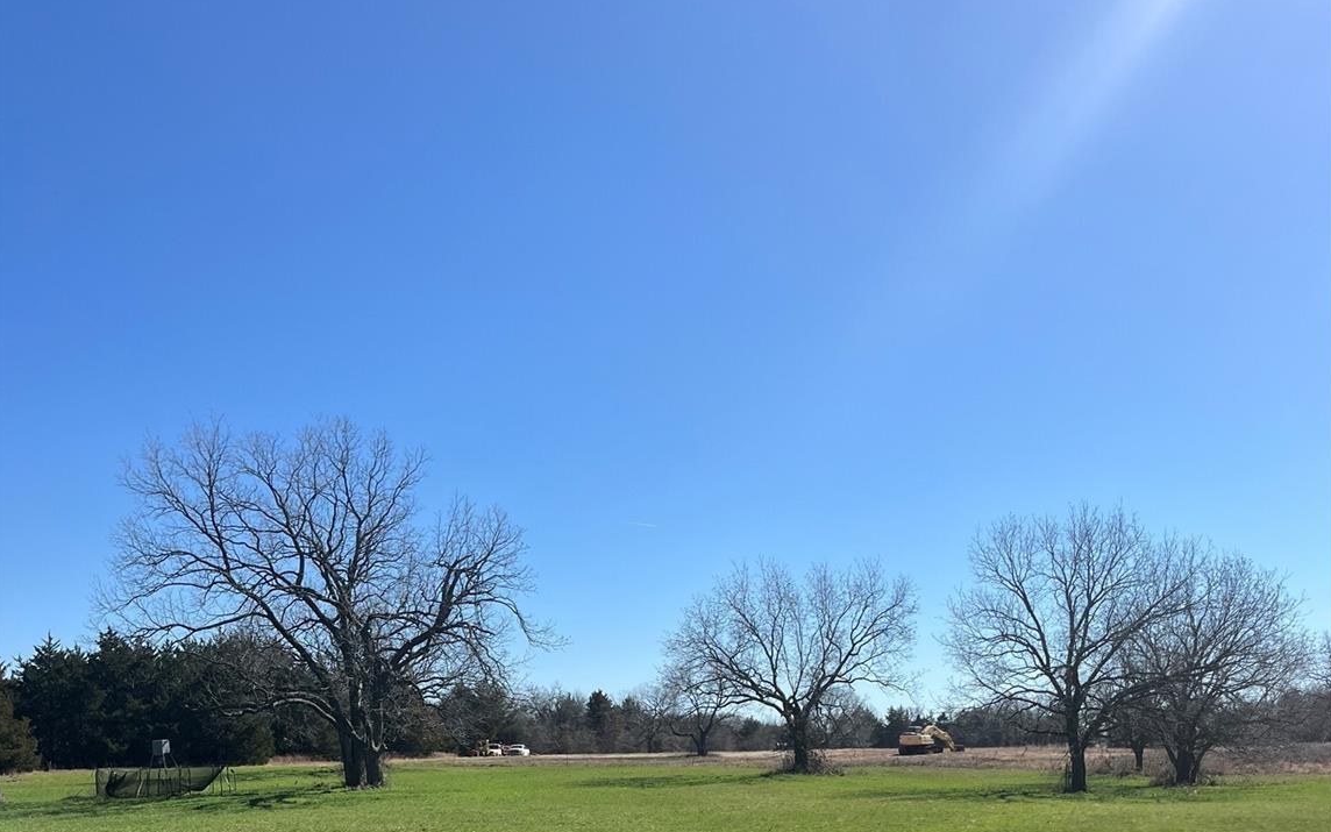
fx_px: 1342
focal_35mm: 37
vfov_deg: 31.6
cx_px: 666
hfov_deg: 52.7
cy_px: 849
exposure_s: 1/3876
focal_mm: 5.1
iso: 50
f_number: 1.6
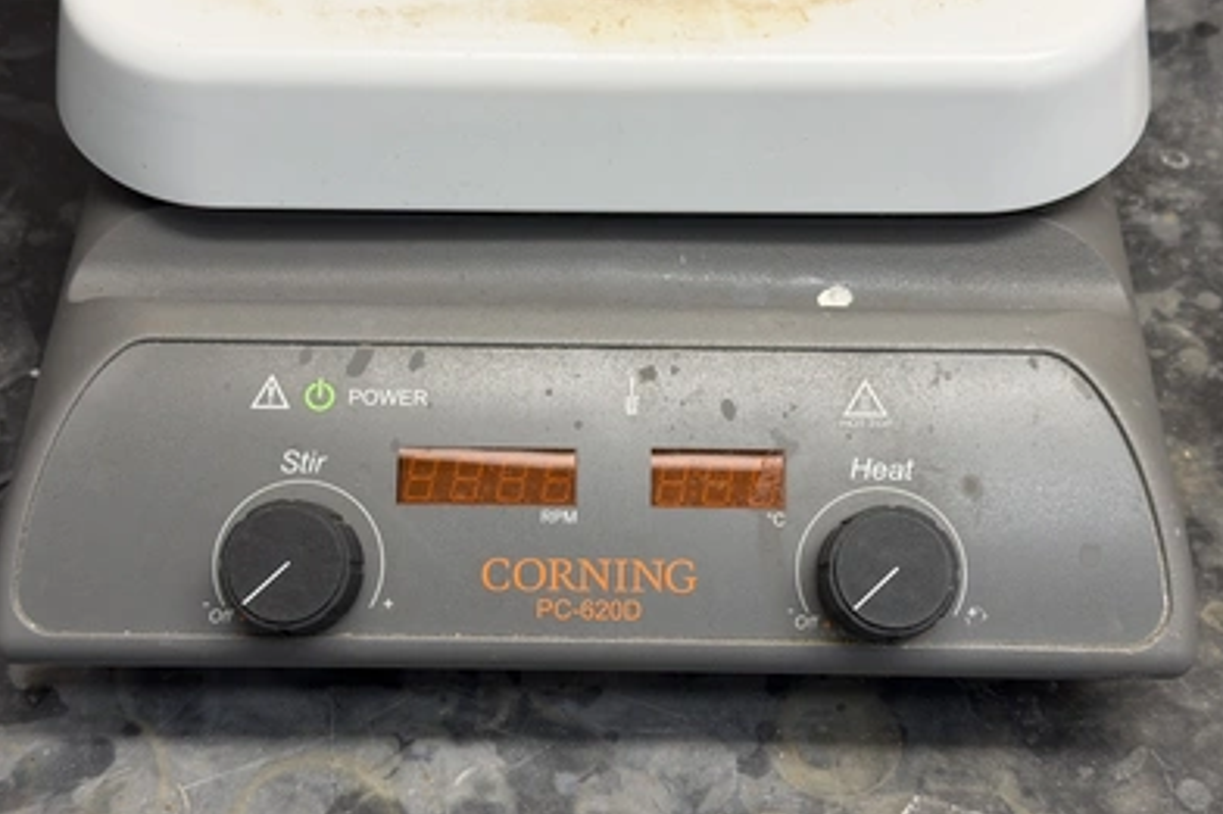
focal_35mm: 51
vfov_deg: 26.5
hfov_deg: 38.9
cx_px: 608
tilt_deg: -52.6
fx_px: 1732
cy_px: 390
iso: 125
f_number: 1.78
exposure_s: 1/125
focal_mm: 6.76
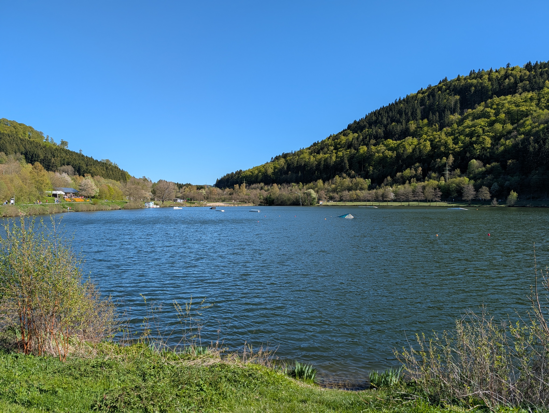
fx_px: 381
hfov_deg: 71.5
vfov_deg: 56.9
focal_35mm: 24
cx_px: 274
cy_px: 206
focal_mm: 6.9
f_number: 1.68
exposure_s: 1/1081
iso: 22
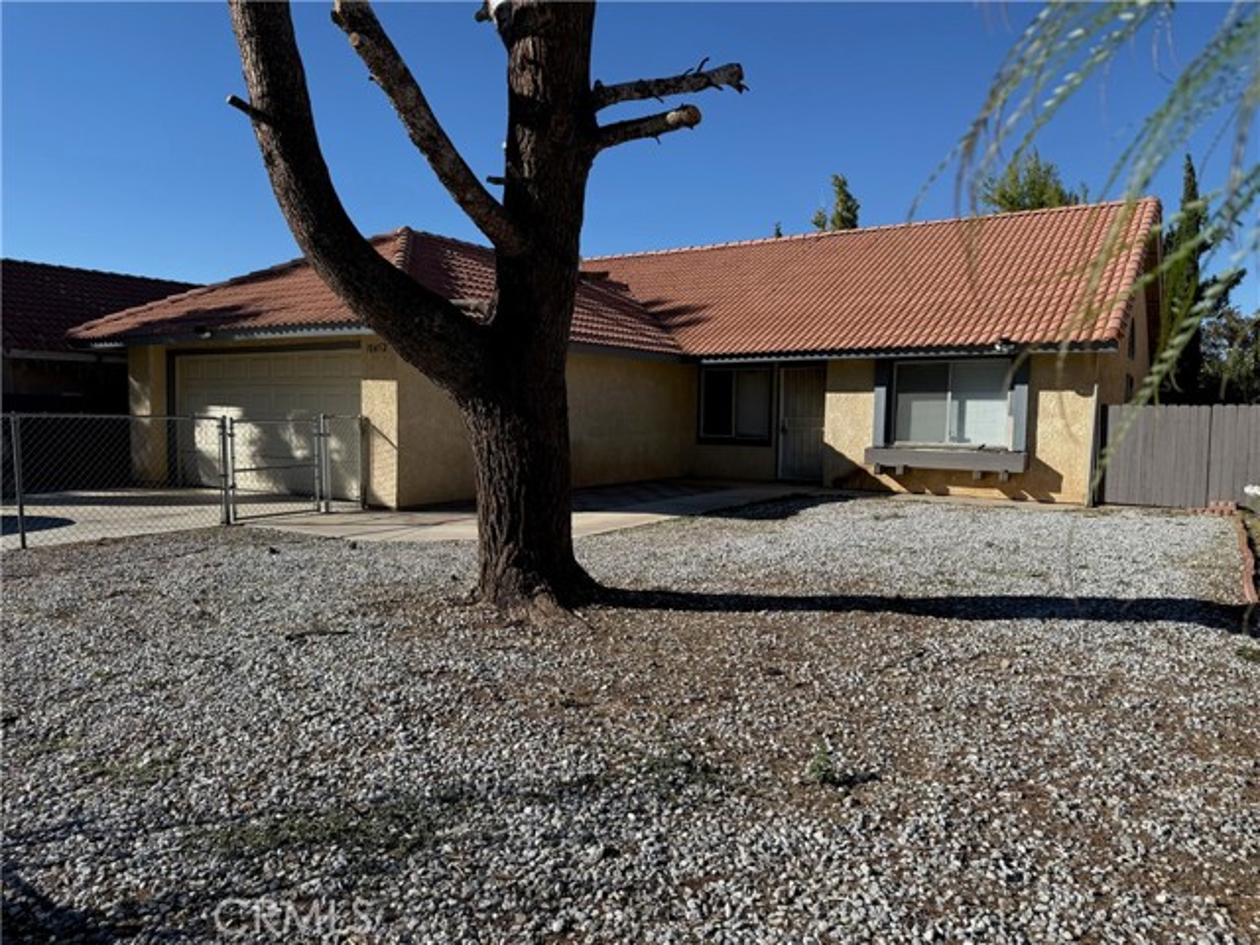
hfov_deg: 71.6
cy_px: 472
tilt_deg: -5.2
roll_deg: -1.2
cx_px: 630
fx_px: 874
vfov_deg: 56.8
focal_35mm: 24
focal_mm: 6.76
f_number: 1.78
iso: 80
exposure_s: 1/4975
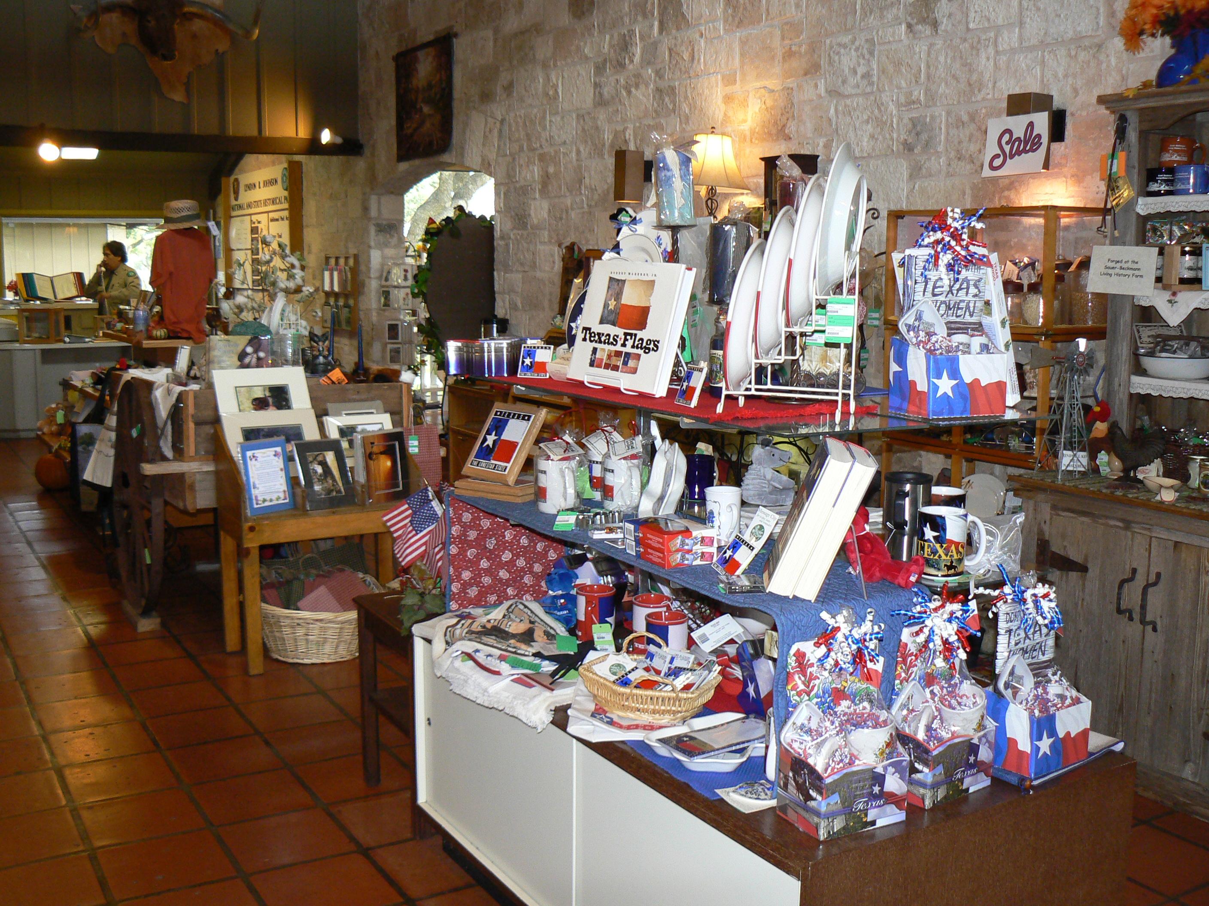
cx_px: 604
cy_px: 453
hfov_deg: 51.4
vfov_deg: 39.7
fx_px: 1257
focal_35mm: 36
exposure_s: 1/30
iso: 125
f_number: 2.8
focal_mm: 6
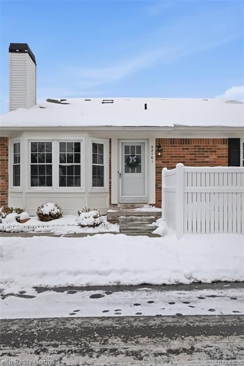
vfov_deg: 71.6
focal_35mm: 25
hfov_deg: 51.2
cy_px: 183
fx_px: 255
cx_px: 122
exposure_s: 1/8000
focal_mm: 25
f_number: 8
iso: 1600
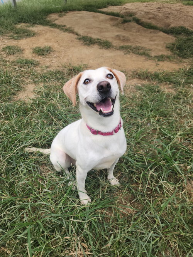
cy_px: 128
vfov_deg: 73.9
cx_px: 96
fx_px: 171
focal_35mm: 23
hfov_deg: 58.9
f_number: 1.8
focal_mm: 6.4
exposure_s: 1/184
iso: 12
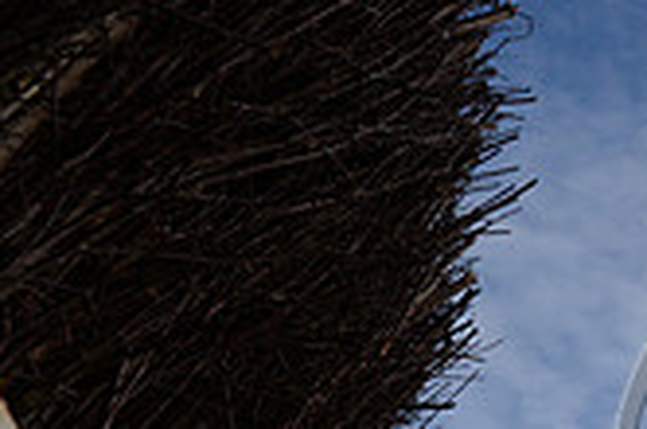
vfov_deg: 22.7
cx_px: 963
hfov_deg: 26.3
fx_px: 1005
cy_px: 476
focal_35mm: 56
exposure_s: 1/3200
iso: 1600
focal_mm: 16
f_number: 10
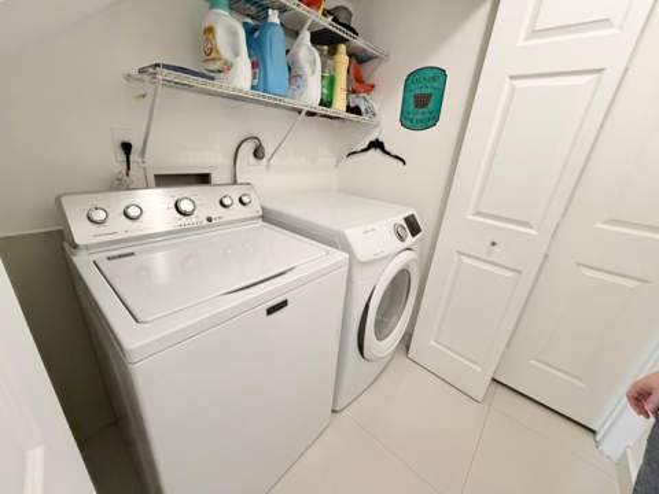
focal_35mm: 14
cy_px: 247
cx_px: 330
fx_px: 267
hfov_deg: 102.1
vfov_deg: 85.7
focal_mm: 2.22
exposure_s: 1/60
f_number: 2.2
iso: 640
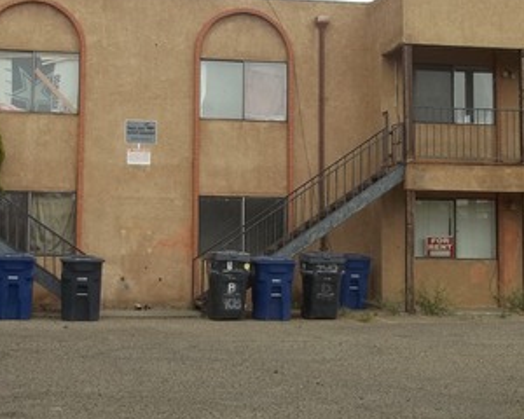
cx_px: 168
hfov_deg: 31.2
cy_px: 190
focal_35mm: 60
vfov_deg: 25.4
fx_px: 931
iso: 64
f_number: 3.1
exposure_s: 1/400
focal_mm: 6.5
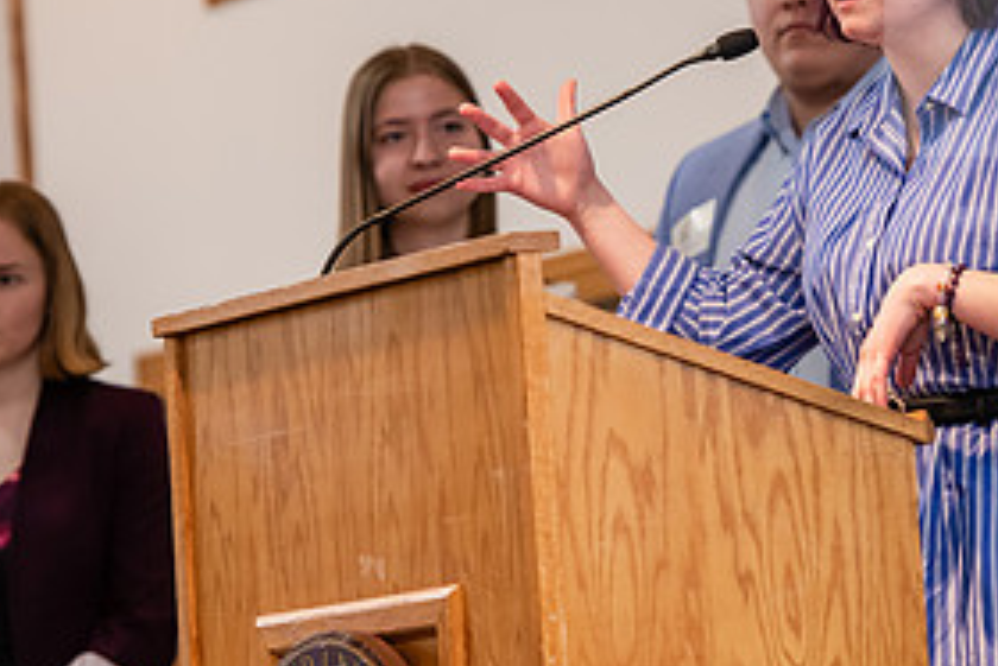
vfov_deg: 4.6
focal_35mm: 300
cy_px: 290
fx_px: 8321
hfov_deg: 6.9
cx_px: 777
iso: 1600
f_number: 3.2
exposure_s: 1/200
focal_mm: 145
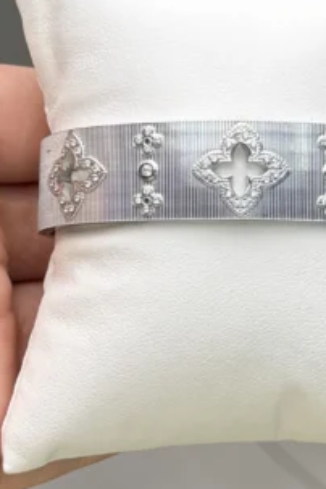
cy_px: 187
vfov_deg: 30.4
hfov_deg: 20.5
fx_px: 896
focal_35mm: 66
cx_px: 236
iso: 80
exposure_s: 1/786
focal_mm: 6.76
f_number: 1.78
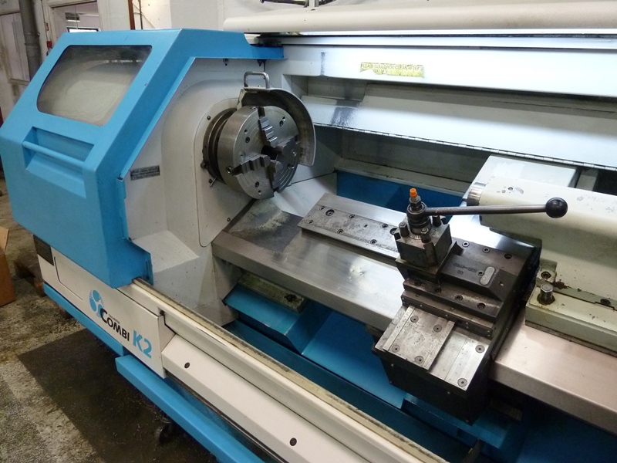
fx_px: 446
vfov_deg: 54.9
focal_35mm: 25
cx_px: 308
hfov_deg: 69.4
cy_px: 232
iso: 400
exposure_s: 1/30
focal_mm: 4.1
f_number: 3.3
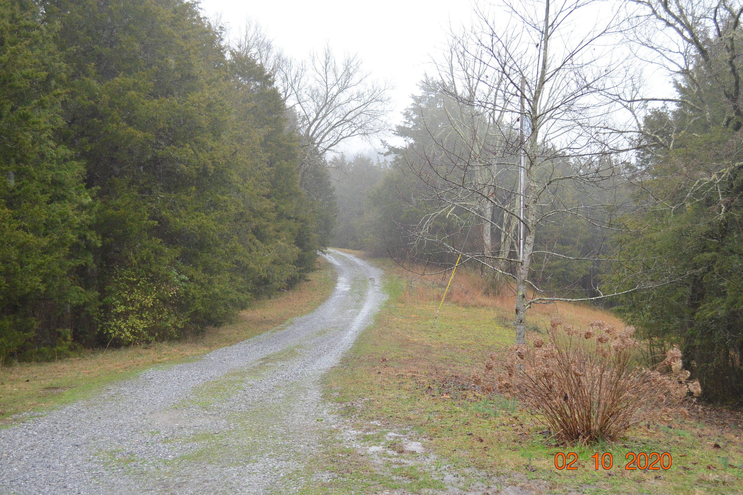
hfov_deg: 45.4
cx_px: 363
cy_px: 247
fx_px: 887
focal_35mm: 43
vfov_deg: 31.2
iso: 1400
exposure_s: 1/500
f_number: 4.5
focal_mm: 28
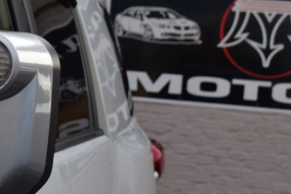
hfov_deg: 16.0
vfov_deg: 10.9
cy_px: 100
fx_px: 1018
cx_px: 22
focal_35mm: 126
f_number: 10
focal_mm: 45
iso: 400
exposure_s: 1/200
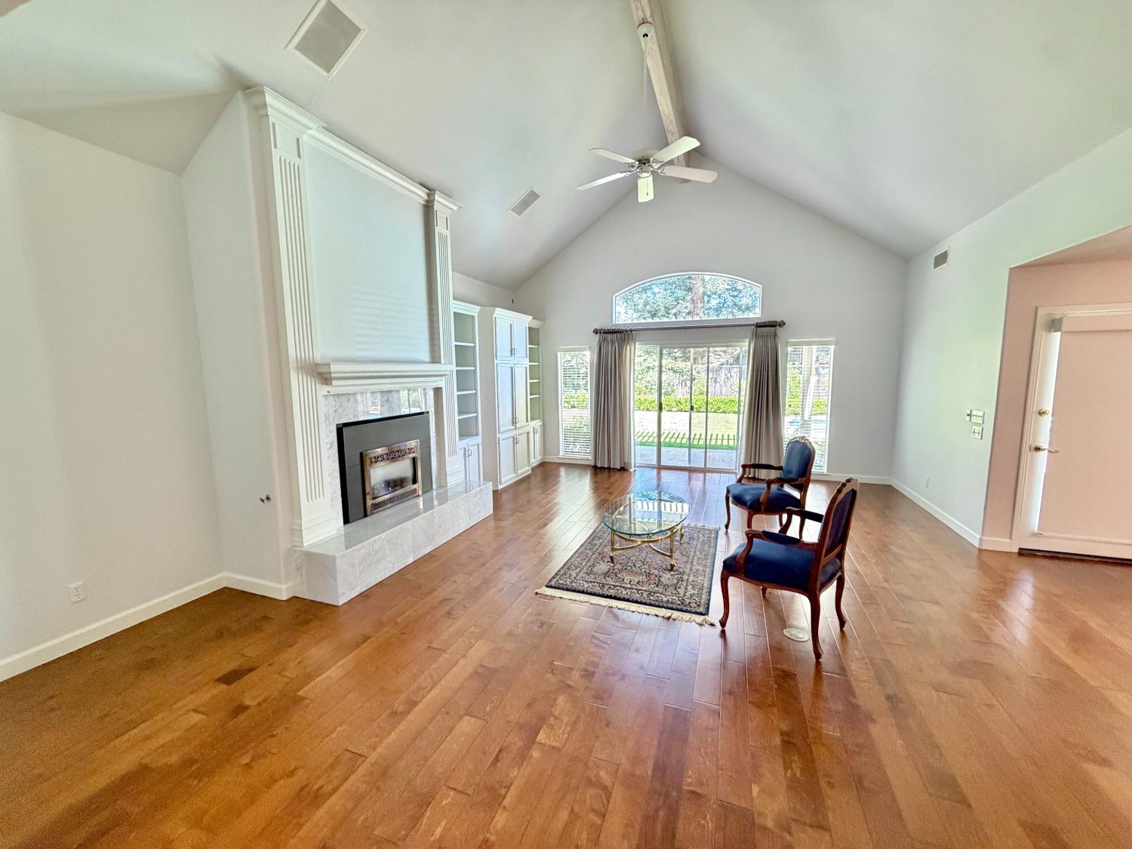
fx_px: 458
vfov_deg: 85.7
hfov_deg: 102.1
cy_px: 424
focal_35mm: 14
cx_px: 566
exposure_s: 1/60
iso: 320
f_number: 2.2
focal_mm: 2.22
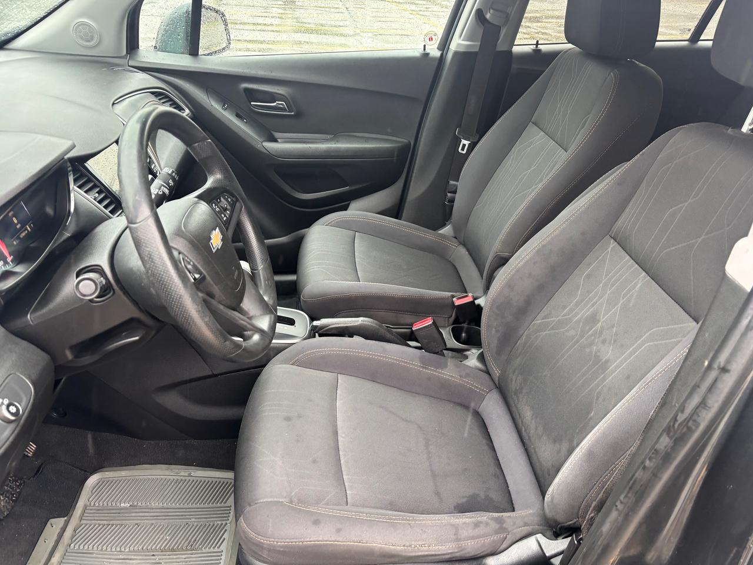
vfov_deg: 53.1
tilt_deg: -30.0
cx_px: 376
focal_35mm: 26
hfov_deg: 67.3
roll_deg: -2.7
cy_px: 282
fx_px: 566
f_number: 1.6
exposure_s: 1/97
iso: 125
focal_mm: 5.96
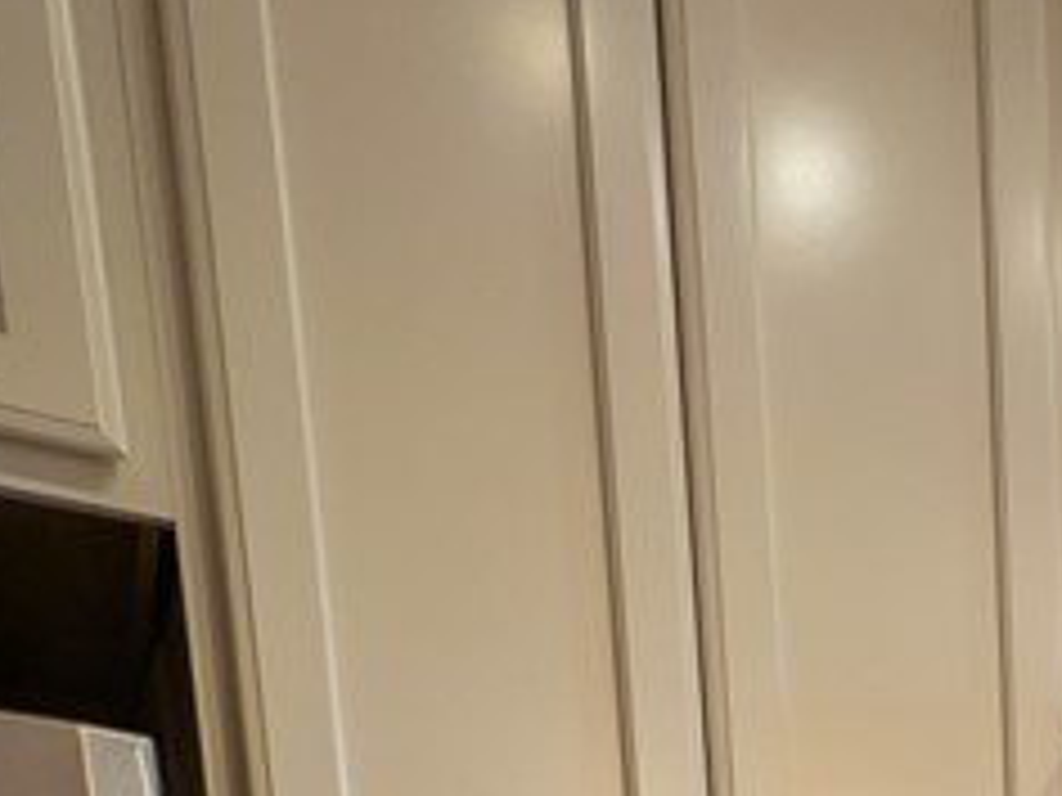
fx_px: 1595
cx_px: 1474
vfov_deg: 18.8
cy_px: 1556
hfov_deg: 28.3
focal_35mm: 52
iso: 64
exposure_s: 1/60
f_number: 1.7
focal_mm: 2.02
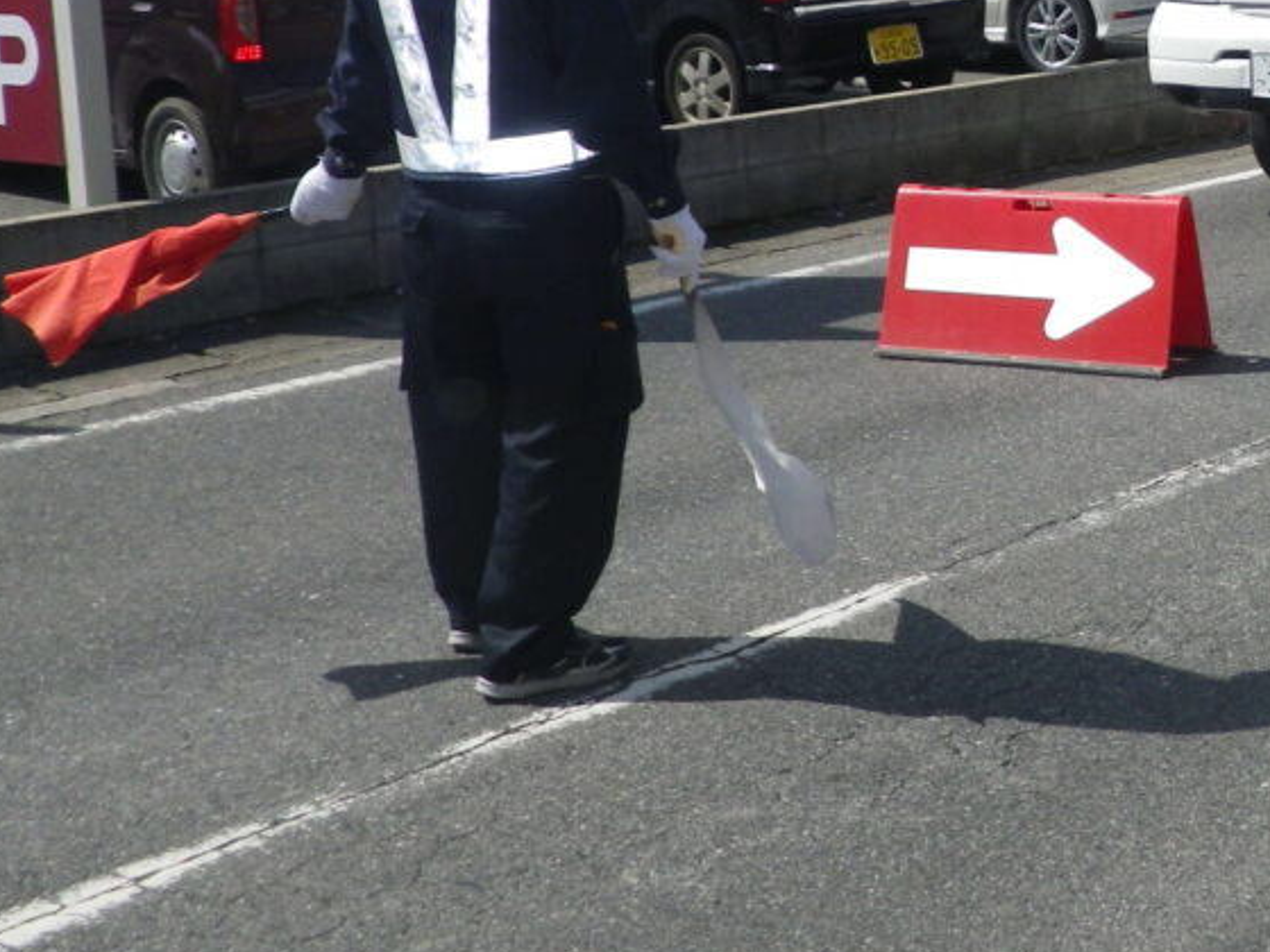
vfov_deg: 23.8
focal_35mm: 60
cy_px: 100
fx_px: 2201
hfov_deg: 29.7
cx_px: 1309
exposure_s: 1/800
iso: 80
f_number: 4.2
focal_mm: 5
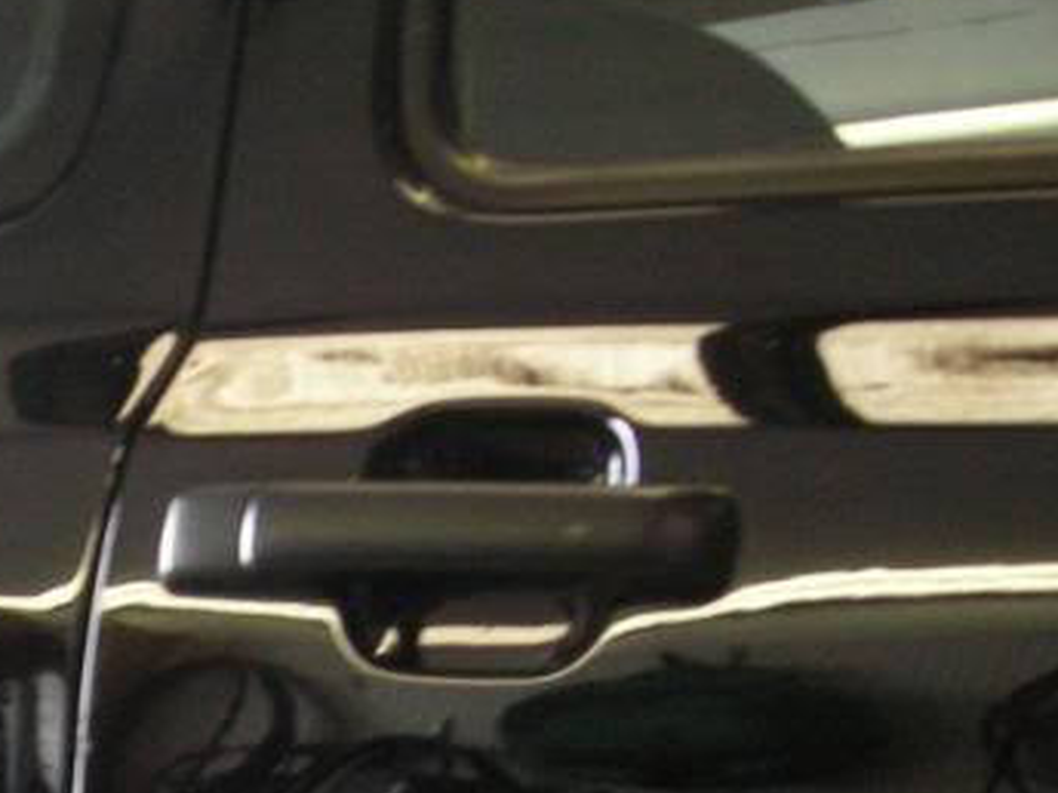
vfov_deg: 12.5
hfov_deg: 16.7
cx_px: -194
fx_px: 3454
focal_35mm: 113
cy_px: 1137
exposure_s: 1/24.4
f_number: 3.2
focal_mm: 6.3
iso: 200
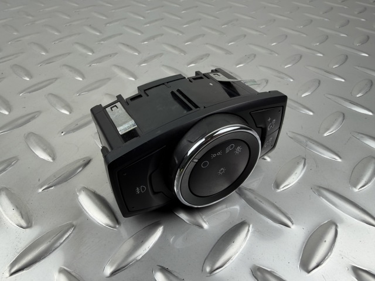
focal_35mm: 24
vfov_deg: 56.8
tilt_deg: -45.3
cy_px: 140
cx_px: 188
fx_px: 260
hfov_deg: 71.6
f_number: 2.2
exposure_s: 1/100
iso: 25
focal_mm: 2.22
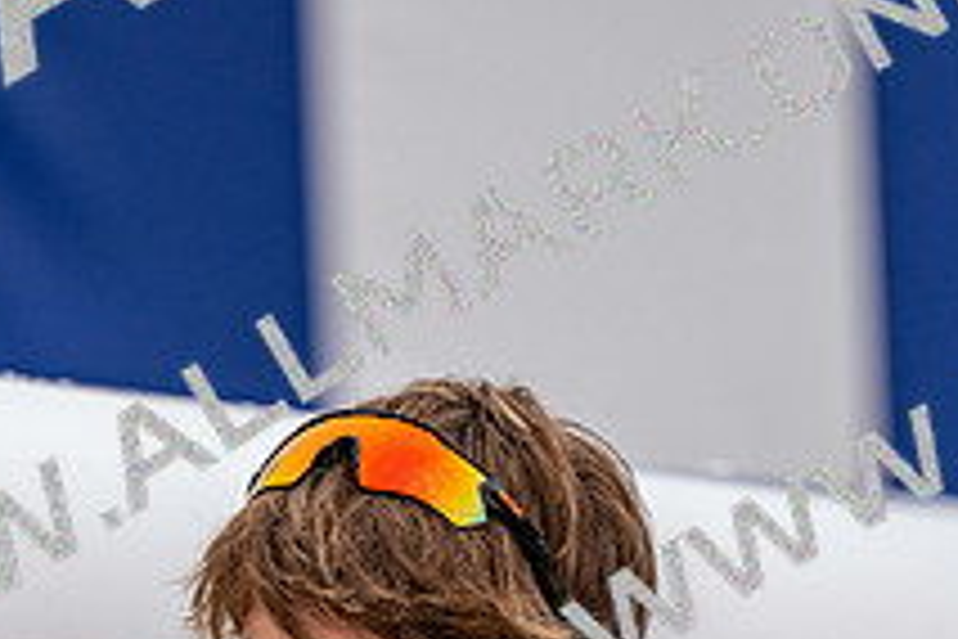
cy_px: 745
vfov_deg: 3.9
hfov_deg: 5.8
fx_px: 9420
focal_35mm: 354
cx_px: 234
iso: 720
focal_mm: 130
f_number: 2.8
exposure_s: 1/2500
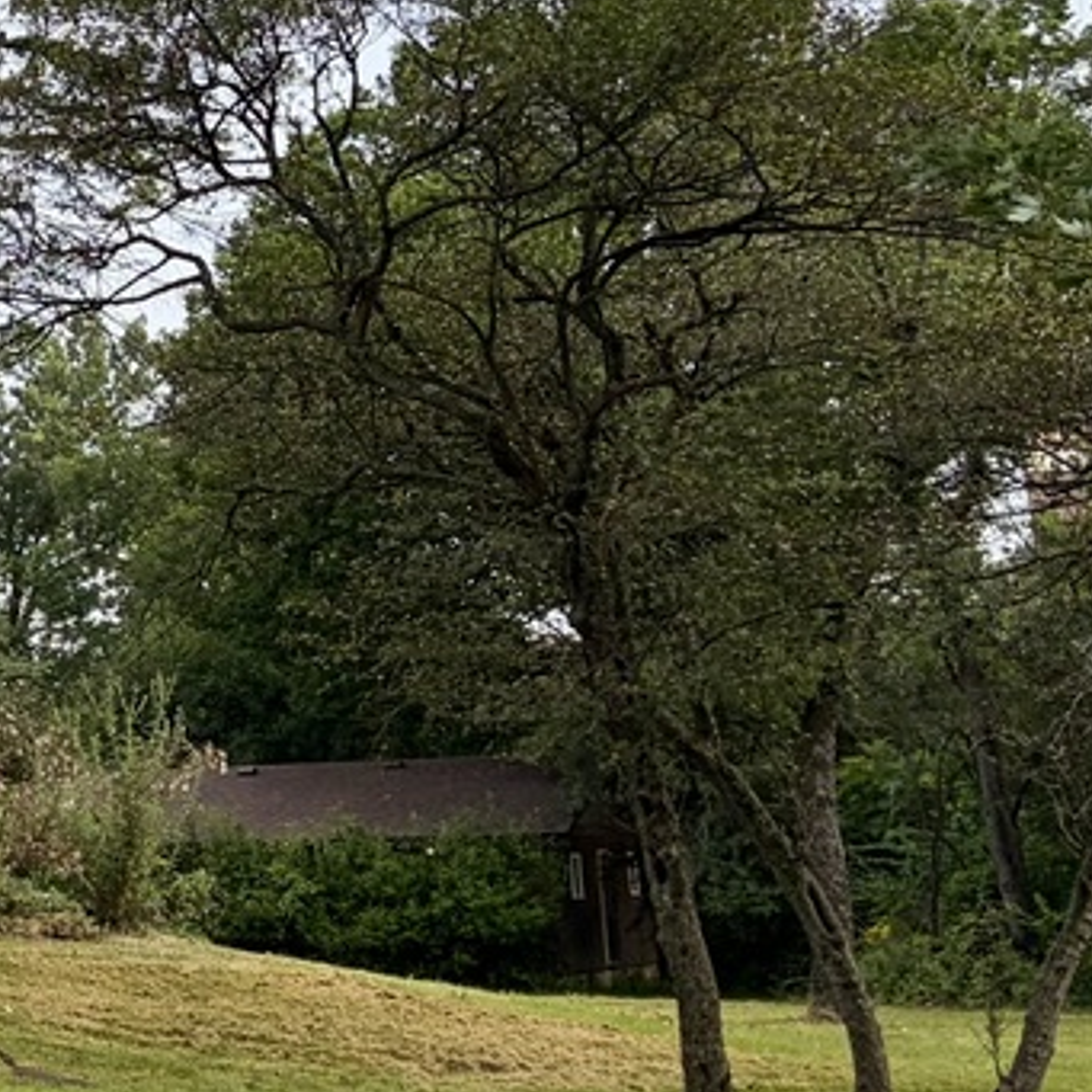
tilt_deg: +6.8
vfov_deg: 17.9
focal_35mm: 97
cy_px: 480
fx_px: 3462
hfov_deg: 14.4
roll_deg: +2.2
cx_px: -1185
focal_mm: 5.96
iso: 50
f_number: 1.6
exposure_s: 1/1048
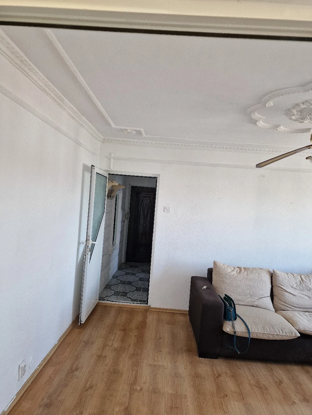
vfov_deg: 73.9
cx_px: 156
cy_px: 208
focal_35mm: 23
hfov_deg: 58.9
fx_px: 276
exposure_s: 1/182
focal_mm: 6.4
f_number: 1.8
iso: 200
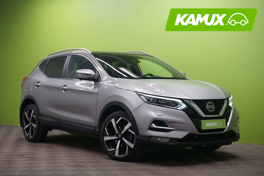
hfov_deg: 30.1
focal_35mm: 67
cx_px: 132
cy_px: 88
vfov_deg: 20.3
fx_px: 491
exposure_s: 1/25
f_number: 9
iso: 1600
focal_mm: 67
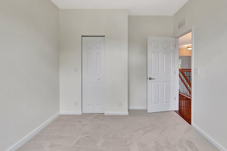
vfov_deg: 70.3
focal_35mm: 17
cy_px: 68
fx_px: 107
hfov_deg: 93.1
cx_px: 122
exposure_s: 1/10
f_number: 8
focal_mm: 10
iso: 640
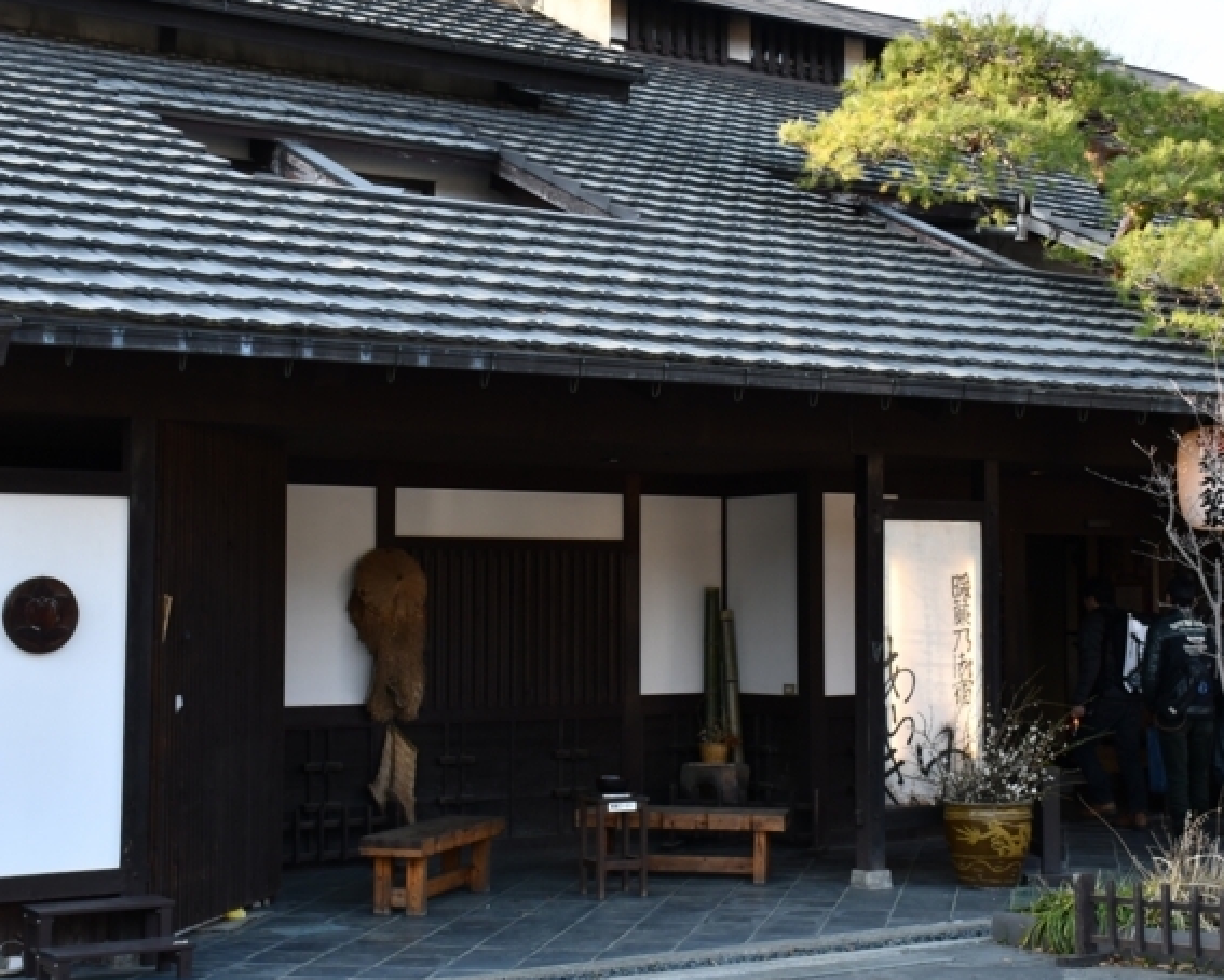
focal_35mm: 61
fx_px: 2211
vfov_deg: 24.9
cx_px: 747
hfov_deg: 30.8
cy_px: 385
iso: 220
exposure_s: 1/250
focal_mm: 24
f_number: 5.6
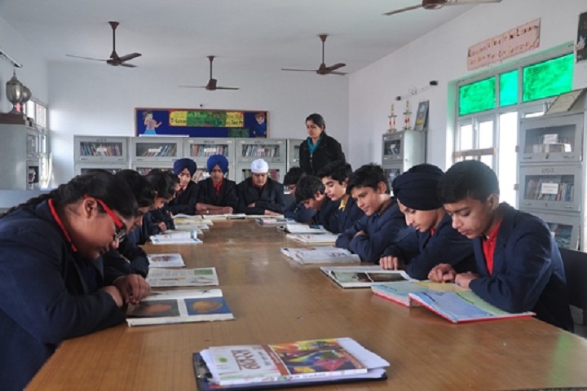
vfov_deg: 35.5
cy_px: 196
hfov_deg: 51.3
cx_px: 294
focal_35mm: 38
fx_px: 611
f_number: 7.1
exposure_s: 1/40
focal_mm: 25
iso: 500
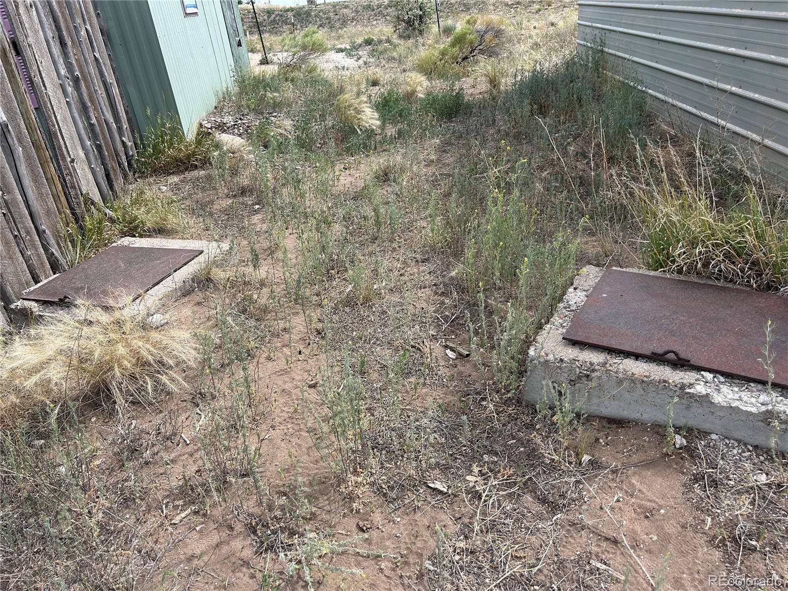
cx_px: 394
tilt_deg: -27.4
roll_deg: +7.4
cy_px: 296
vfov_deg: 53.1
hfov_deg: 67.3
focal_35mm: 26
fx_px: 592
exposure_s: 1/1724
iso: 50
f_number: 1.5
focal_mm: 5.7
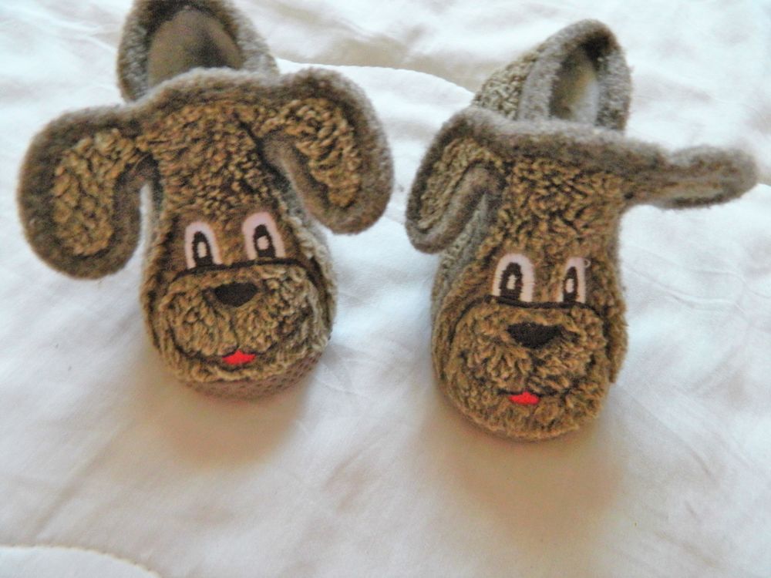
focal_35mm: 25
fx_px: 557
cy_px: 289
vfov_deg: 54.9
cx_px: 386
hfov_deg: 69.4
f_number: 3.1
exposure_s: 1/30
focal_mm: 4.5
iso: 320
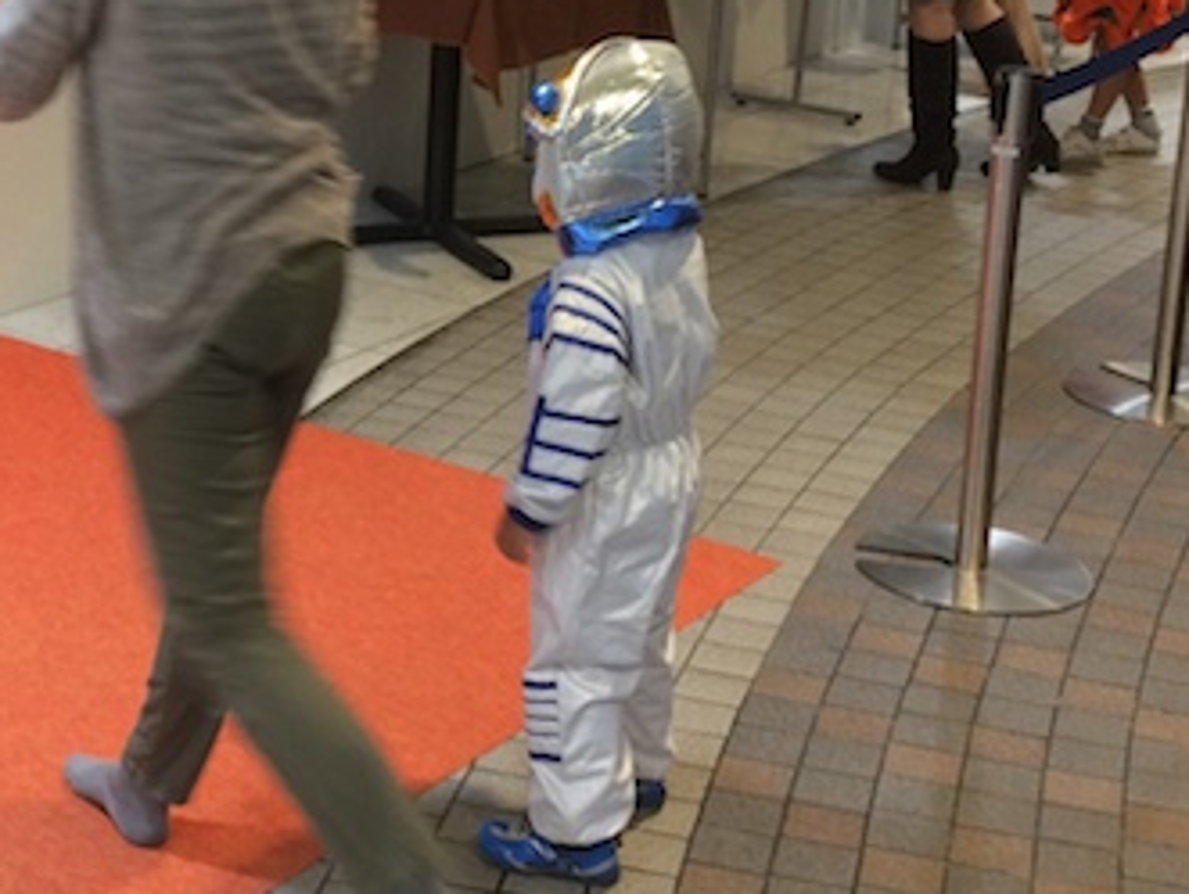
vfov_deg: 20.8
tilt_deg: -12.6
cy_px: 165
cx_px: 187
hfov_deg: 27.0
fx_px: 2407
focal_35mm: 70
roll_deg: -1.0
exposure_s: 1/30
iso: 80
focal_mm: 4.15
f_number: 2.2
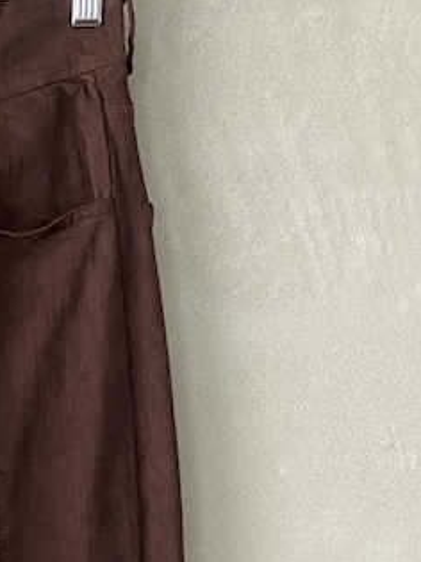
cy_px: 693
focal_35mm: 88
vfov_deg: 20.6
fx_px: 1428
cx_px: -148
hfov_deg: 15.8
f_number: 1.8
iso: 200
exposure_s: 1/60
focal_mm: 4.25
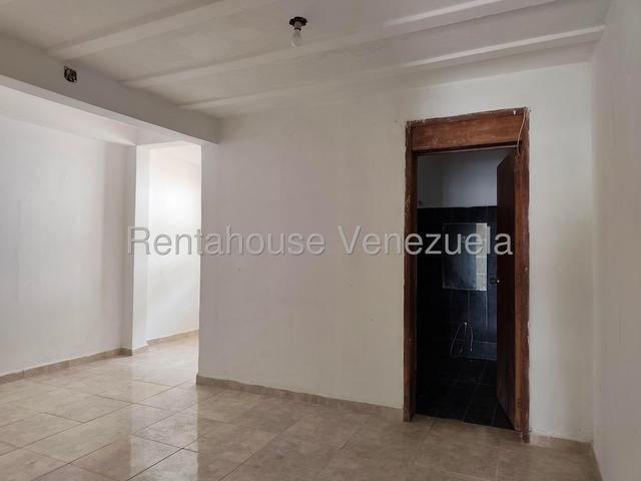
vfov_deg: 58.9
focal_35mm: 23
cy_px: 240
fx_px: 426
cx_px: 320
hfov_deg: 73.9
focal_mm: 6.19
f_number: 1.65
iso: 250
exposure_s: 1/33.6
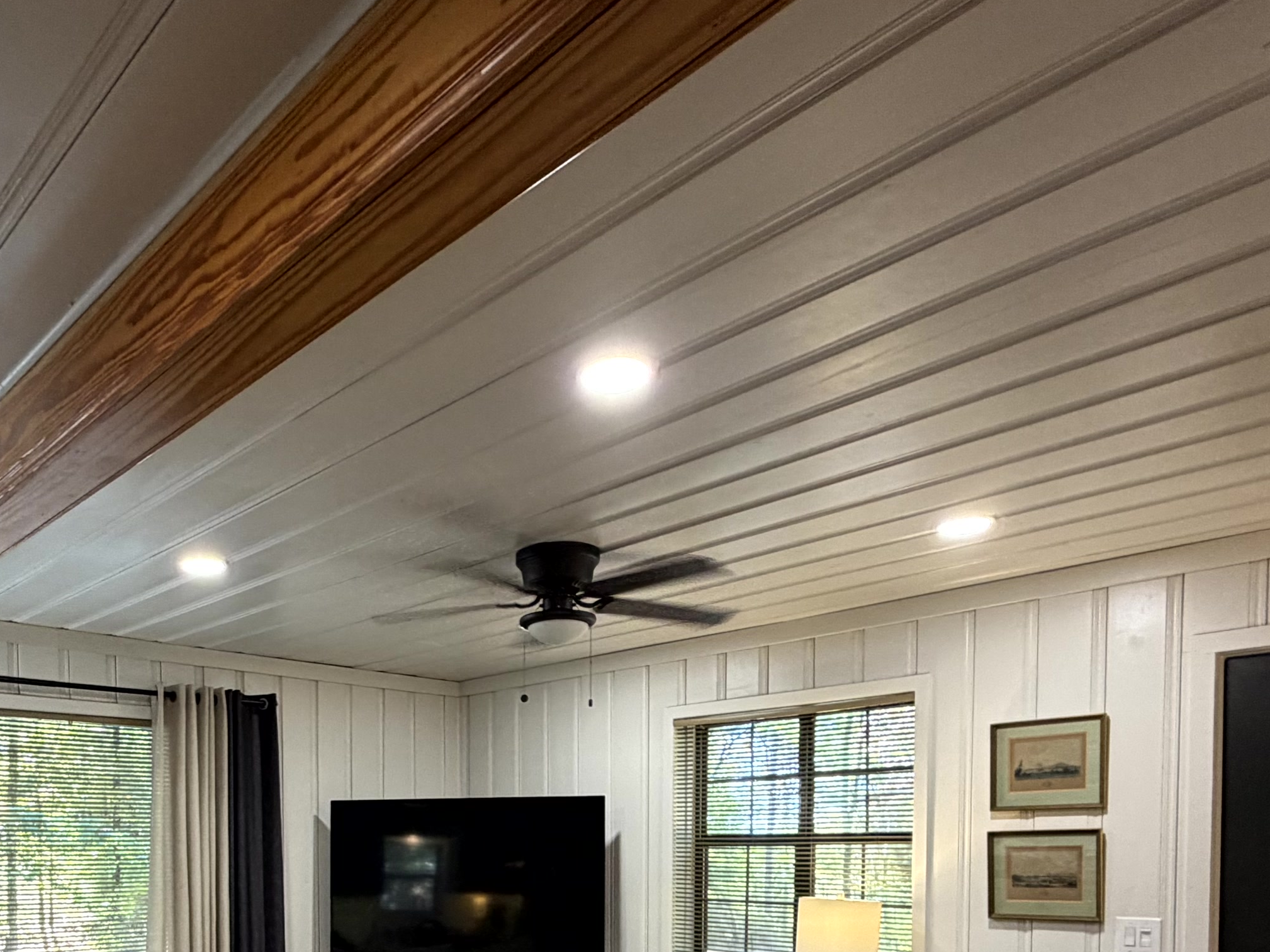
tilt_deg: -2.1
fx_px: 1064
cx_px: 452
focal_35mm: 29
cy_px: 901
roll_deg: +0.8
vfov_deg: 43.0
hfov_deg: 60.6
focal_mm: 2.22
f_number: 2.2
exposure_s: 1/60
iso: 200
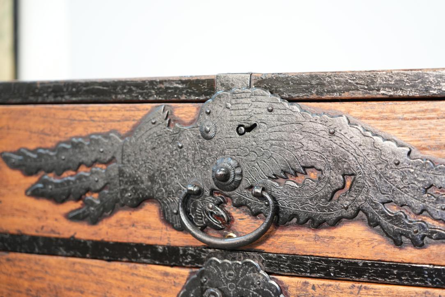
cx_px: 222
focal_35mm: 80
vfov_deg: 17.1
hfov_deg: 25.4
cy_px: 148
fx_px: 989
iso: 2500
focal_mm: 80
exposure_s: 1/80
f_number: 4
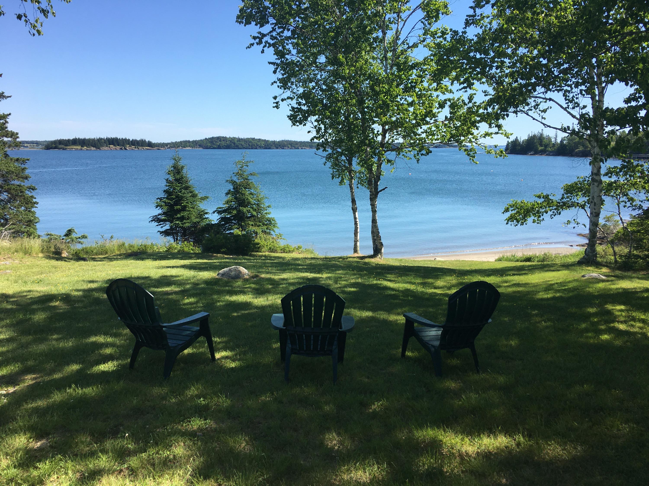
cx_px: 324
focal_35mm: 29
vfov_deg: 48.2
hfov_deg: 61.7
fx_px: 544
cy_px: 243
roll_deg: -0.9
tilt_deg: -8.9
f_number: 2.2
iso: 25
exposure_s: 1/1054
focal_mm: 4.15
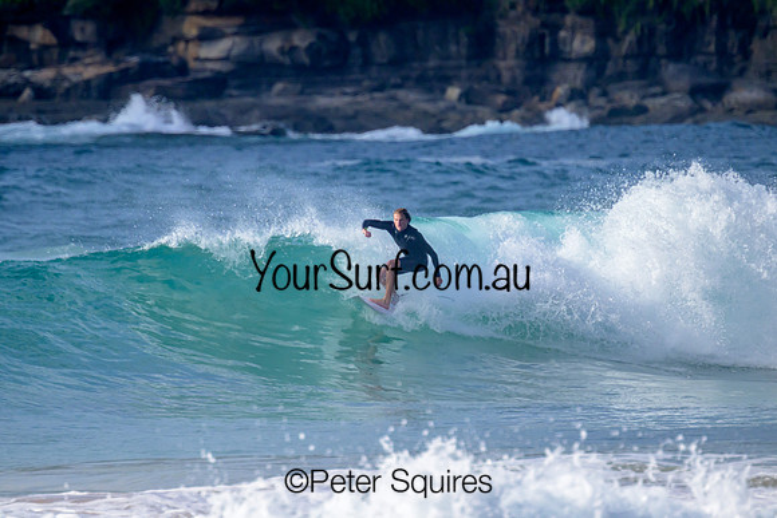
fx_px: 17711
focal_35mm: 820
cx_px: 388
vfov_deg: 1.7
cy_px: 259
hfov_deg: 2.5
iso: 900
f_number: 11
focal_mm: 800
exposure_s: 1/2000
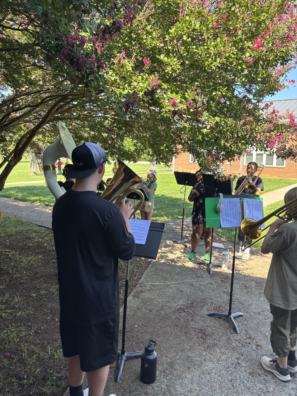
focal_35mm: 26
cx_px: 148
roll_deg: -0.9
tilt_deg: -7.9
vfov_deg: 67.3
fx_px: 297
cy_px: 198
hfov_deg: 53.1
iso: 50
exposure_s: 1/288
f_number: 1.6
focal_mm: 5.96
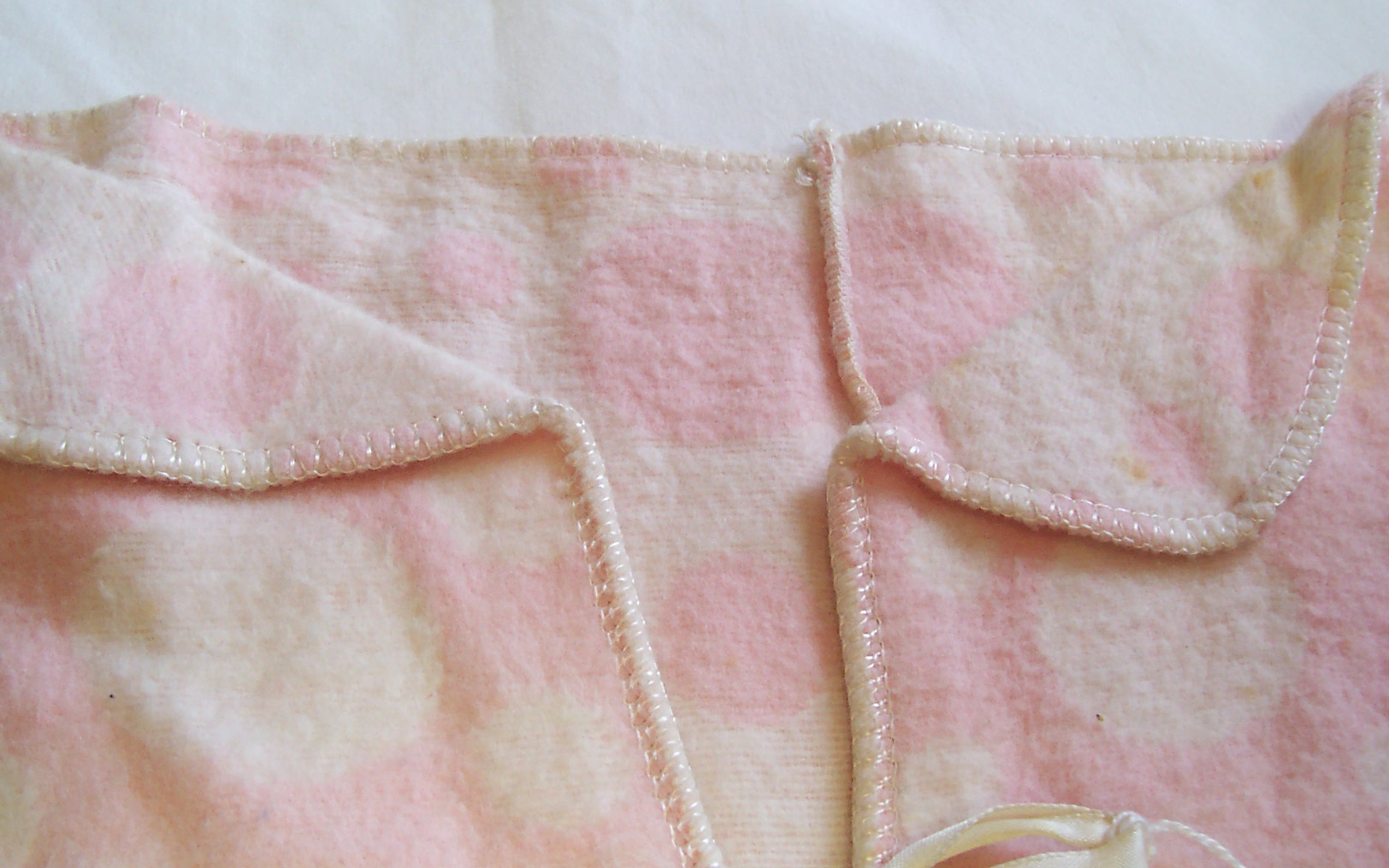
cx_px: 694
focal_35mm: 40
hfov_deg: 49.3
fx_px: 1514
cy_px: 448
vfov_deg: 32.0
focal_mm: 5.6
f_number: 2.8
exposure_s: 1/30
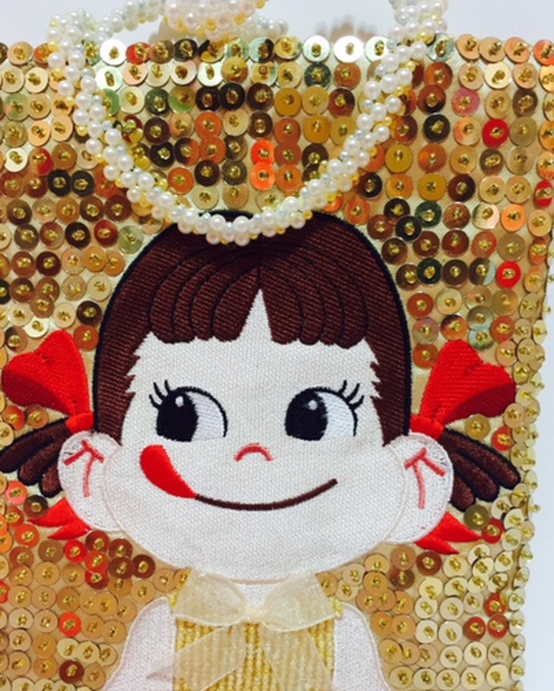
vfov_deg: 50.2
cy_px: 382
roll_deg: -1.0
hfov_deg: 41.2
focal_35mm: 36
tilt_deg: -13.6
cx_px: 267
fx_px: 737
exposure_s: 1/33
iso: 100
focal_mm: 4.15
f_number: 2.2
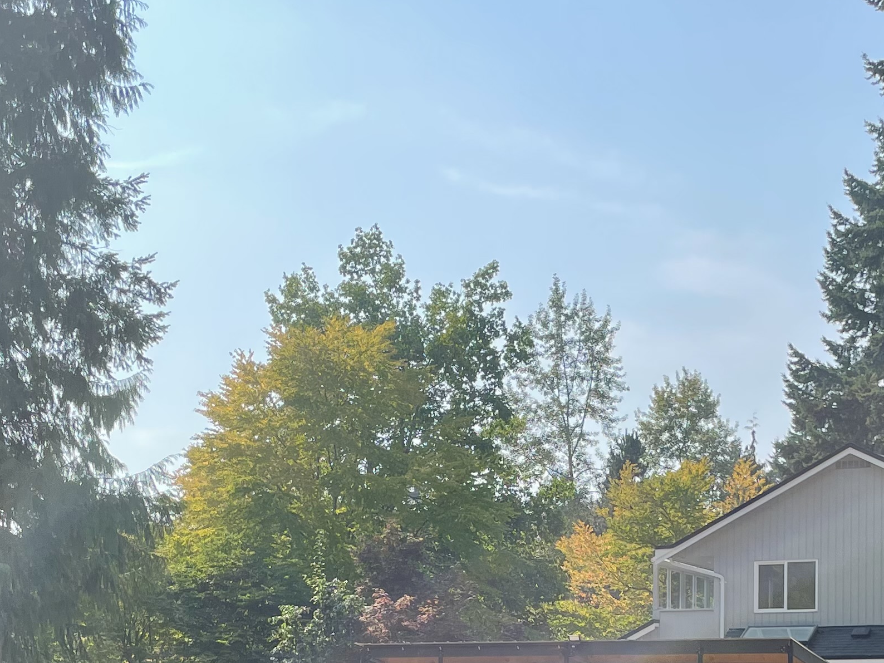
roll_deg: -0.4
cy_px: 757
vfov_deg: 21.0
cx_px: 586
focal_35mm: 66
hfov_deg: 29.2
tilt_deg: +0.3
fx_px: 1685
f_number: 1.6
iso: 32
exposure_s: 1/1825
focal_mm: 4.2
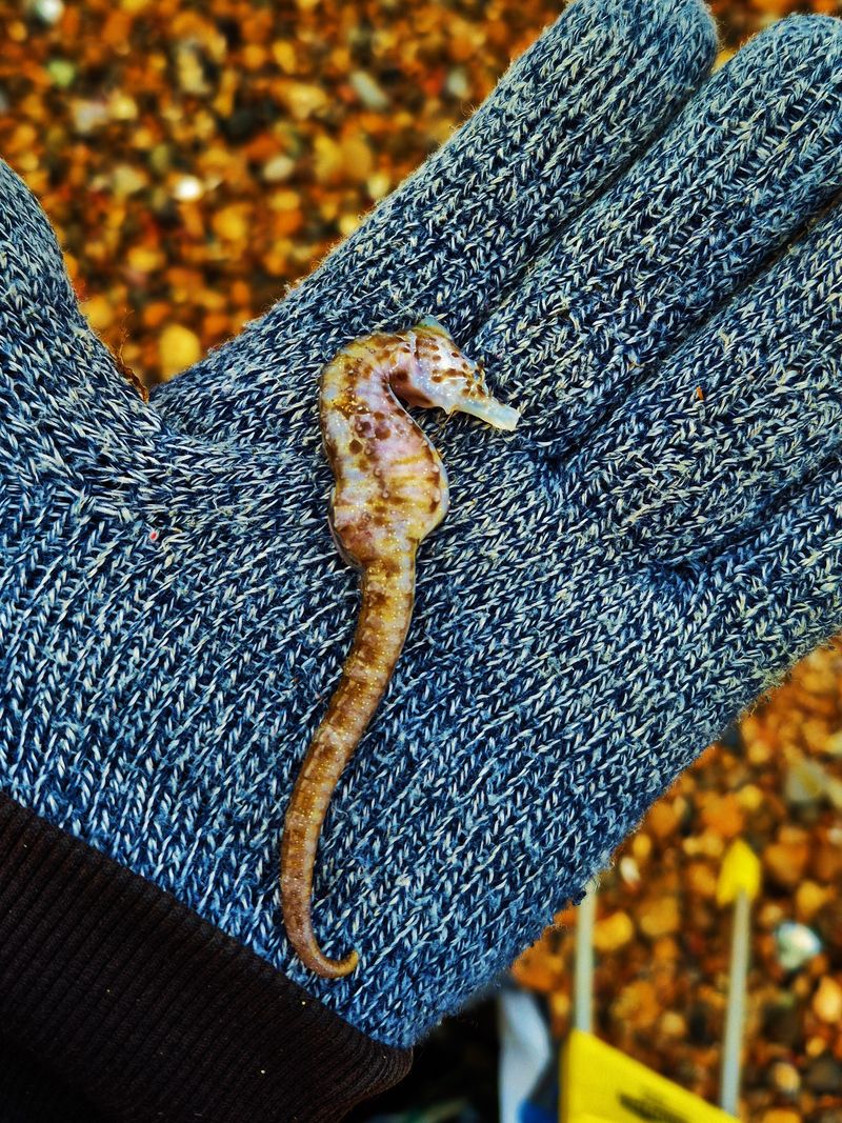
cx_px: 421
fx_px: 746
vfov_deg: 73.9
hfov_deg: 58.9
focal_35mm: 23
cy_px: 562
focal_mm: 5.4
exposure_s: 1/180
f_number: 1.8
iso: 40
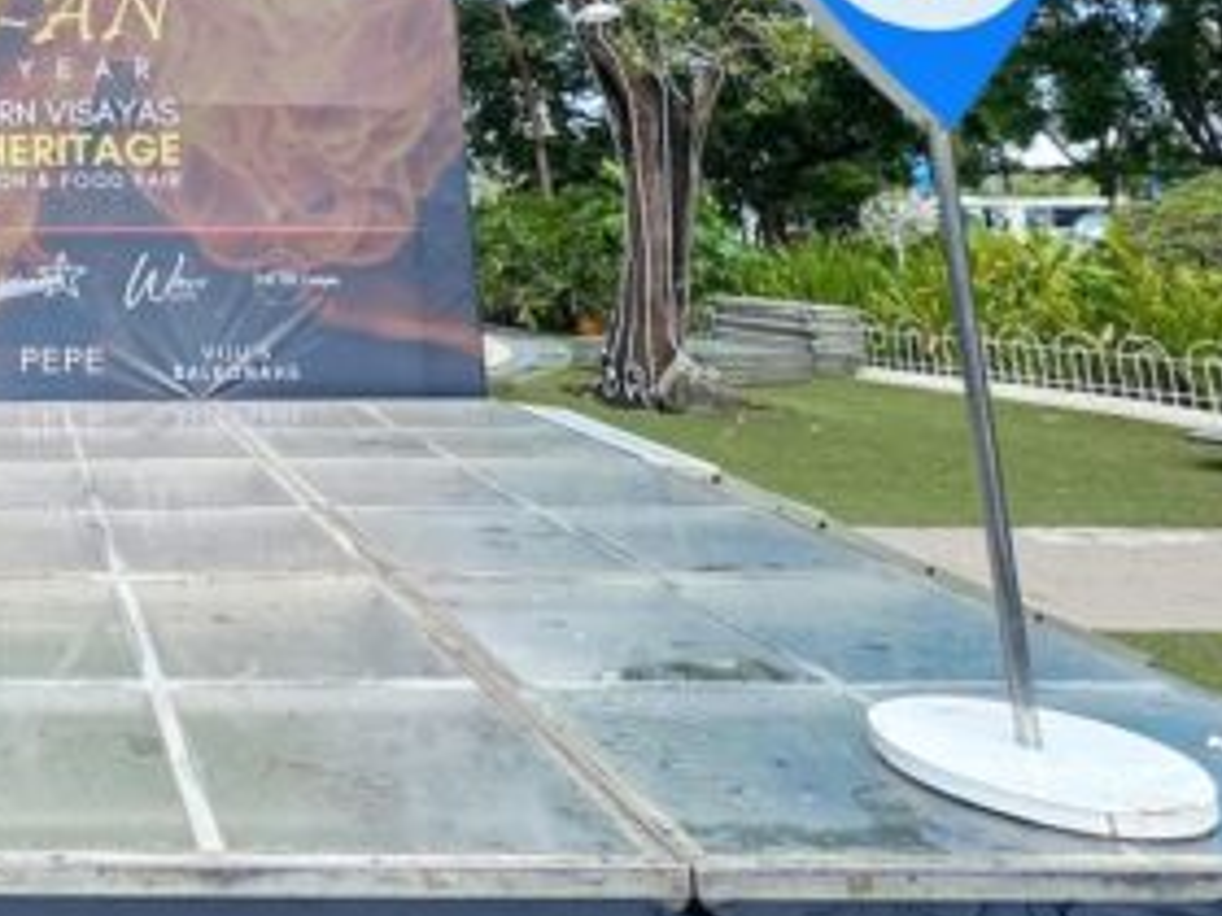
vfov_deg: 35.9
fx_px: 1236
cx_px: -35
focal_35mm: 35
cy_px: -37
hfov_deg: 43.9
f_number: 2.2
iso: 40
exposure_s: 1/249
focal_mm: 2.22
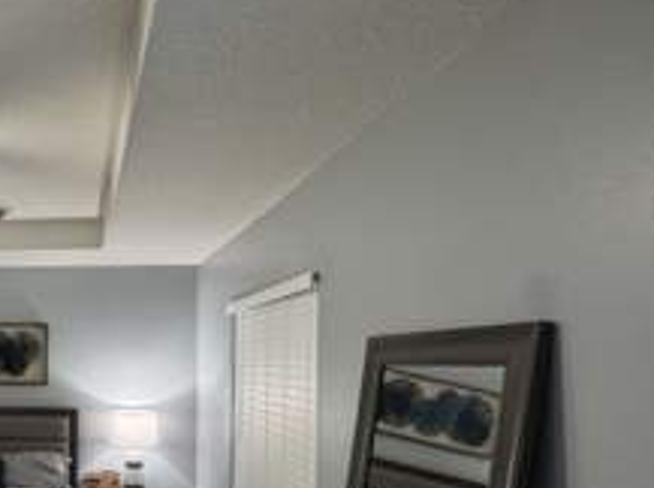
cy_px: 375
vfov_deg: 43.6
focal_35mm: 31
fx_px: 585
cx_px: 24
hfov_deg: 49.5
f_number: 2.2
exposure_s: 1/60
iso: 250
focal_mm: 2.22
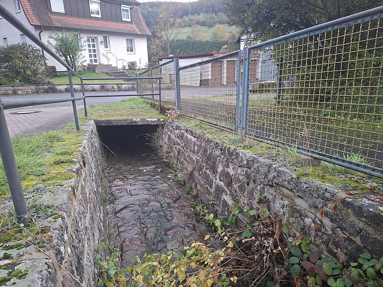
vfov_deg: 58.9
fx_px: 254
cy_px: 144
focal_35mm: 23
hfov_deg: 73.9
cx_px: 192
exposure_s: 1/50
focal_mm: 5.54
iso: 250
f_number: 1.8
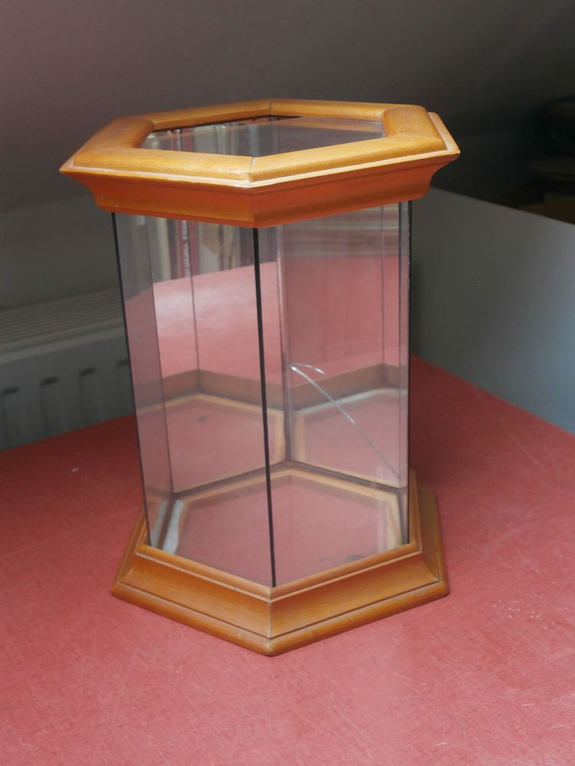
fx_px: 1041
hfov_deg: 30.9
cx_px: 288
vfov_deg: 40.4
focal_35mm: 47
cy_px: 383
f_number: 3.4
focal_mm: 8.3
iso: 160
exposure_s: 1/40
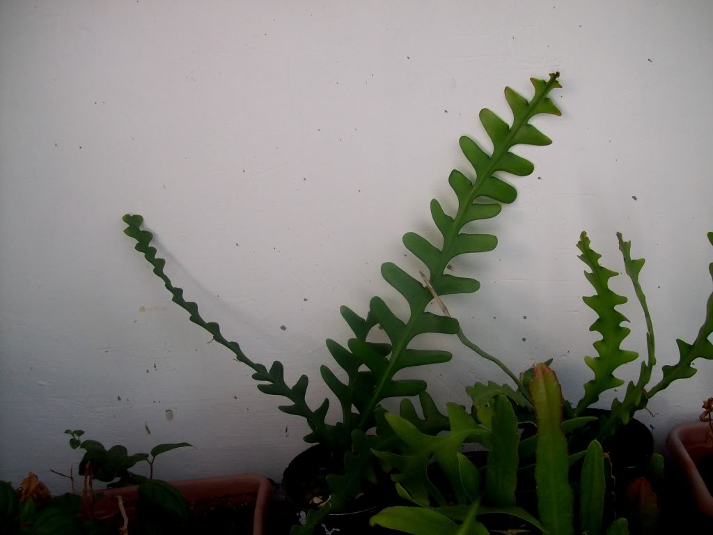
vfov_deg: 39.7
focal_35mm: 36
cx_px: 356
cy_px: 268
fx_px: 742
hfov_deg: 51.4
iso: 80
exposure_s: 1/211
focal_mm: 6
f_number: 2.7
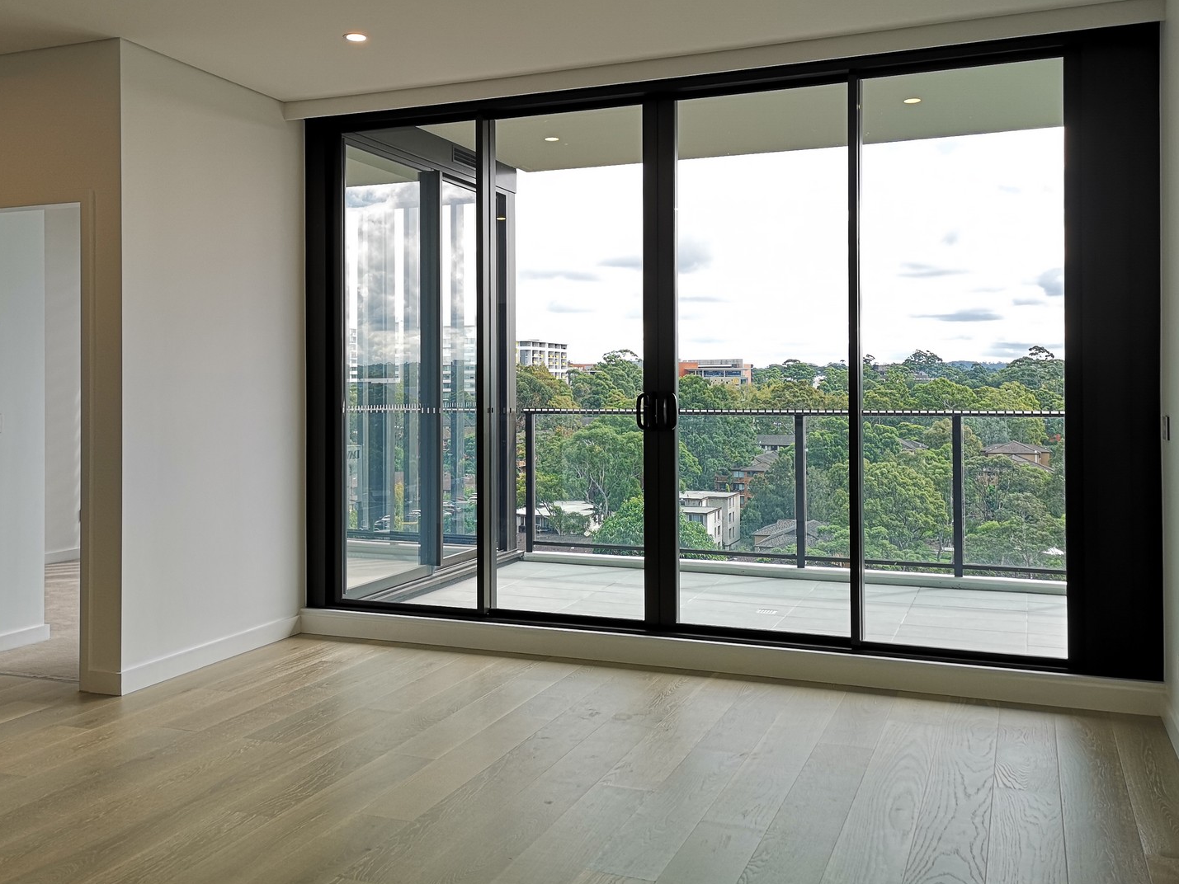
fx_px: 1158
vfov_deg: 41.7
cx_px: 549
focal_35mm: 34
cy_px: 382
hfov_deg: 53.9
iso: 50
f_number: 1.8
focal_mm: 5.58
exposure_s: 1/219
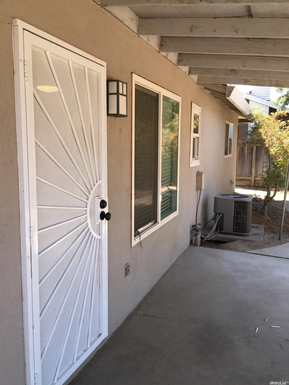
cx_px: 144
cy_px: 192
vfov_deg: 61.7
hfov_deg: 48.2
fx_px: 323
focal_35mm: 29
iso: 32
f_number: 2.2
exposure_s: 1/335
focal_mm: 4.15
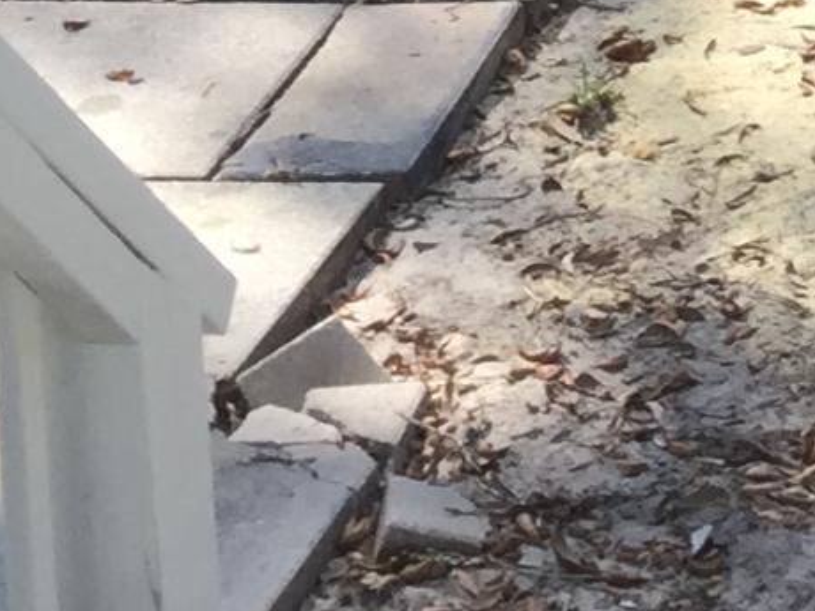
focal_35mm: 189
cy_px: -1307
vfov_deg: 7.0
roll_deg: +1.6
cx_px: 1547
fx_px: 4450
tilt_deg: -6.7
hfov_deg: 9.8
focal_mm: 4.15
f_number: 2.2
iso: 32
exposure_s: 1/377
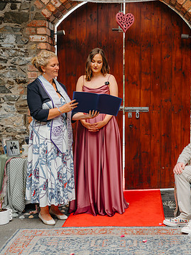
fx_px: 405
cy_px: 121
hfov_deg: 26.0
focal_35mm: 55
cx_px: 155
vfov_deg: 34.9
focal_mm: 35
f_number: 2.2
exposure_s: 1/320
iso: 100
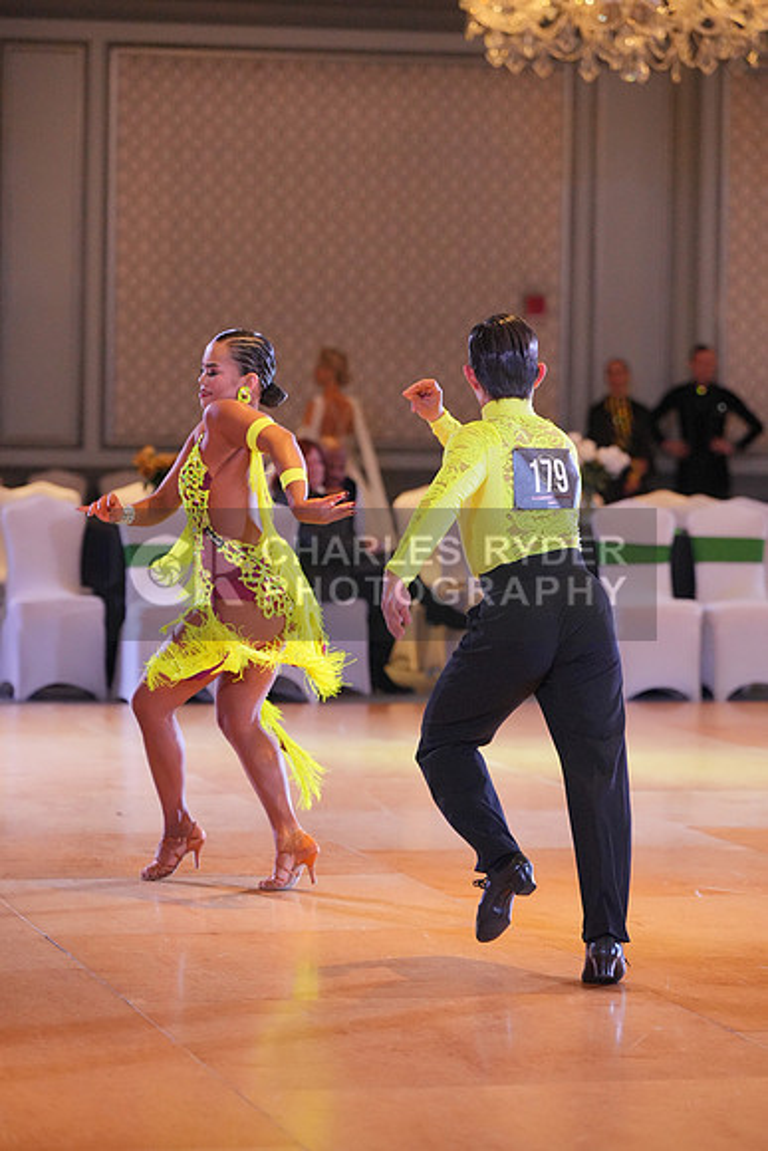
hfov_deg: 10.6
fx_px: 4125
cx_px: 384
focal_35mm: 129
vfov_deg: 15.9
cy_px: 576
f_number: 3.5
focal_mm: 129
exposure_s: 1/500
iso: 6400
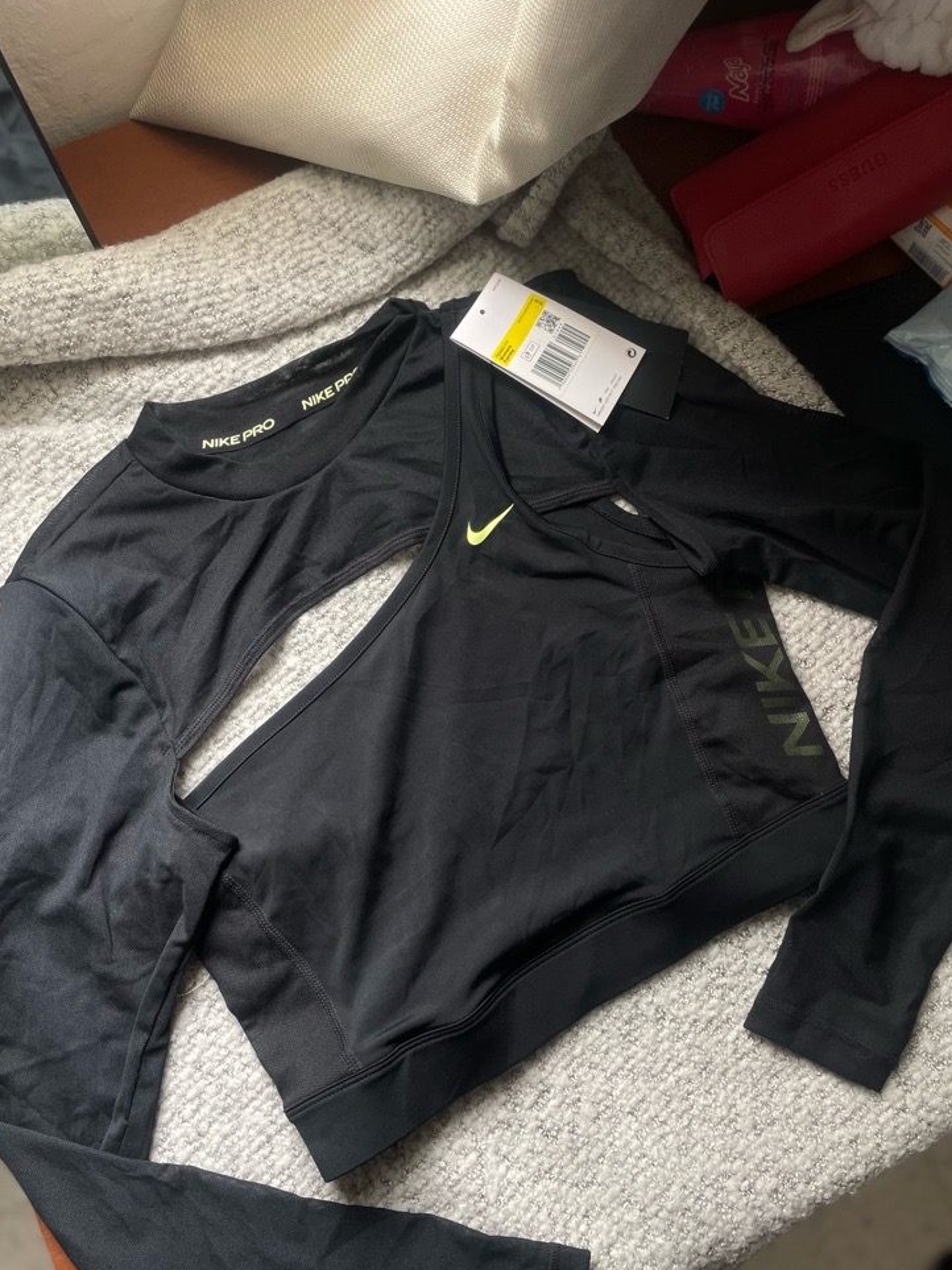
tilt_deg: -79.9
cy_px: 646
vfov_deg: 65.3
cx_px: 463
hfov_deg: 51.3
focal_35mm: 27
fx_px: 990
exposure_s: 1/90
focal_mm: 4.2
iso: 125
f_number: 1.6
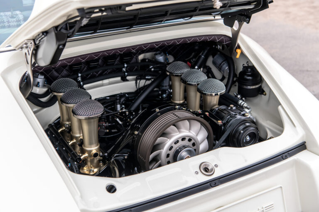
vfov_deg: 27.0
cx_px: 160
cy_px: 106
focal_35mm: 50
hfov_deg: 39.6
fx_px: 443
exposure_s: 1/50
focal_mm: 50
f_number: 4.5
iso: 200
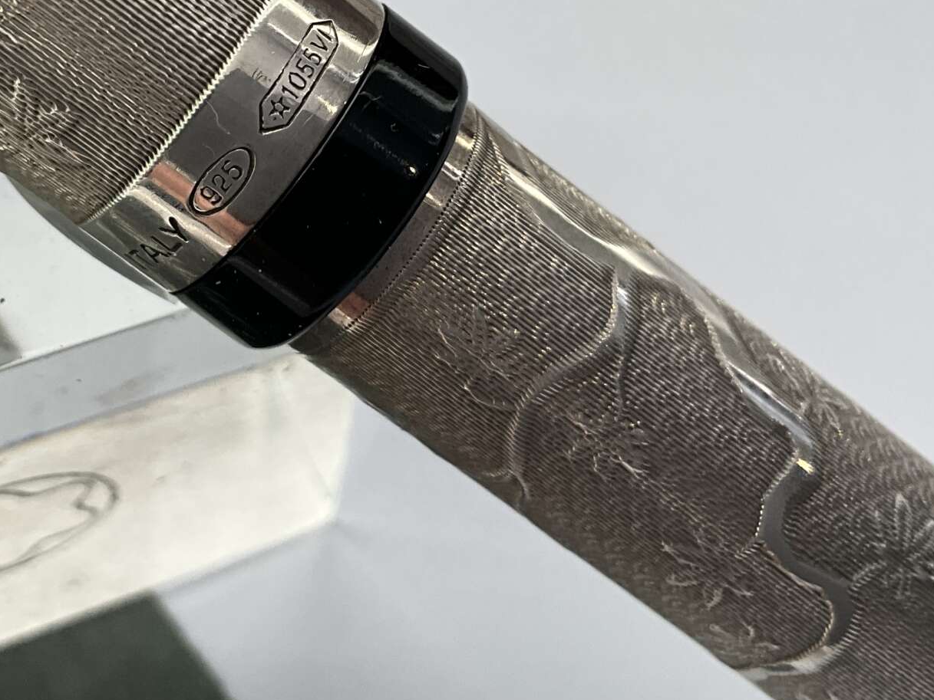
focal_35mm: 61
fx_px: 1646
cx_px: 330
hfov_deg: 31.5
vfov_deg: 23.6
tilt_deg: -60.8
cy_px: 121
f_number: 1.8
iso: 40
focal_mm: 3
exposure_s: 1/122
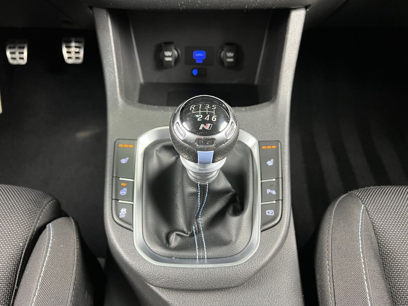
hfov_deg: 67.3
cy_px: 153
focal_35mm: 26
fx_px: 306
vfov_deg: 53.1
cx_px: 204
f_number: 1.5
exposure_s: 1/50
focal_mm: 5.7
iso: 320
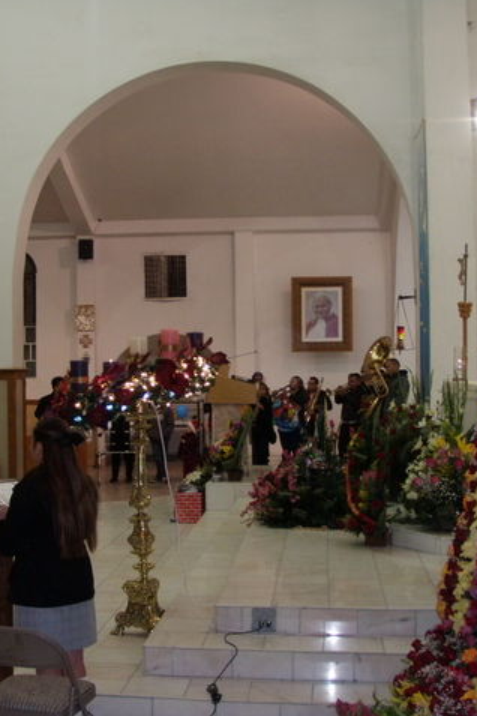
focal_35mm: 53
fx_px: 1053
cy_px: 357
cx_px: 204
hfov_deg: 25.5
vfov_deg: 37.5
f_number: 3.5
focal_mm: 6.7
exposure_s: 1/30
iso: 250
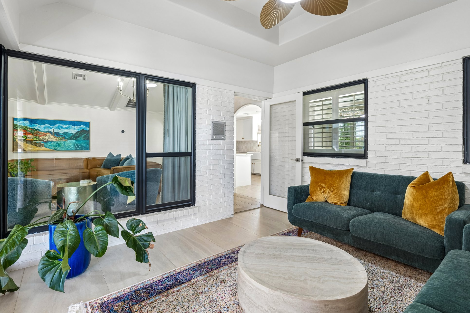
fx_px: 222
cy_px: 149
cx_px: 222
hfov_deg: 93.2
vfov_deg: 70.4
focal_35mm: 17
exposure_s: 1/8
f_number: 8
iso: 200
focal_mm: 16
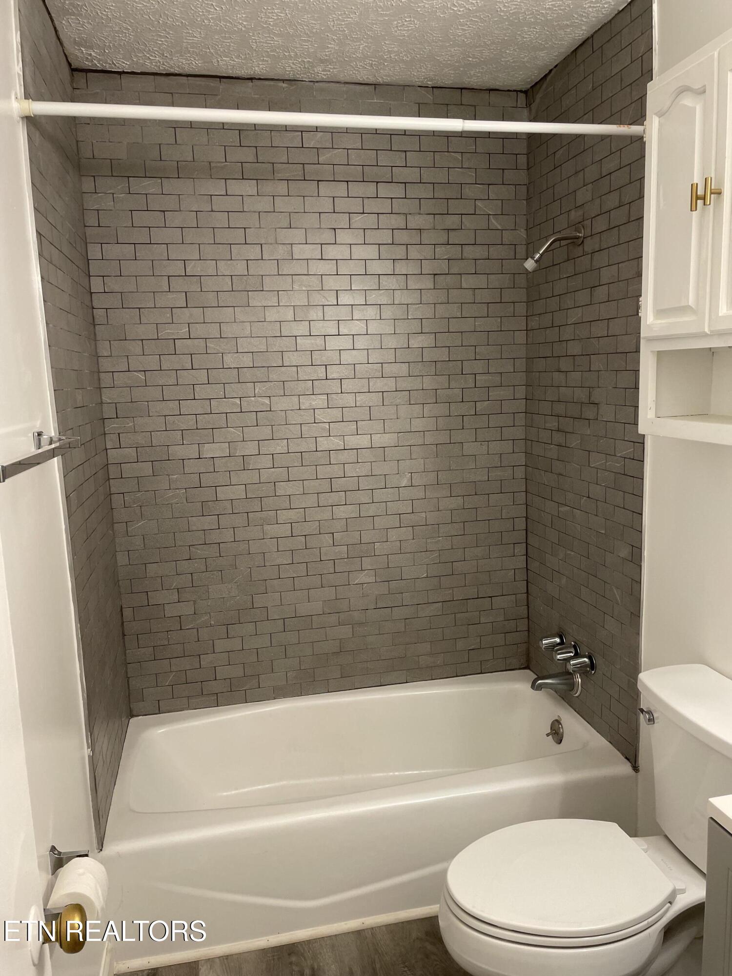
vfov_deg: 67.3
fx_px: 733
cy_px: 488
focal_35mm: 26
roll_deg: +2.1
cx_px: 366
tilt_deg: -7.3
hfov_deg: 53.1
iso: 80
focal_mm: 4.2
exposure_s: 1/120
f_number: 1.6
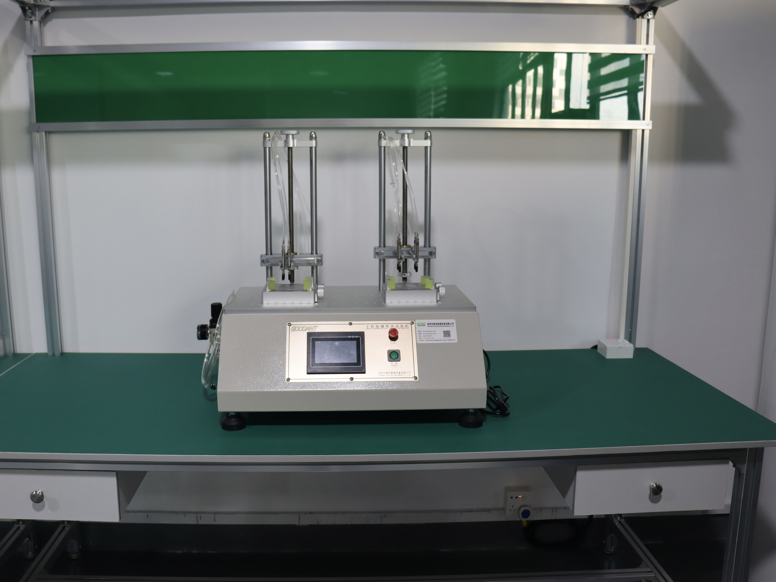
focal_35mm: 26
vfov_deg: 53.1
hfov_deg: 67.3
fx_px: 583
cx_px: 388
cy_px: 291
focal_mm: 4.25
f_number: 1.8
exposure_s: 1/60
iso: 160
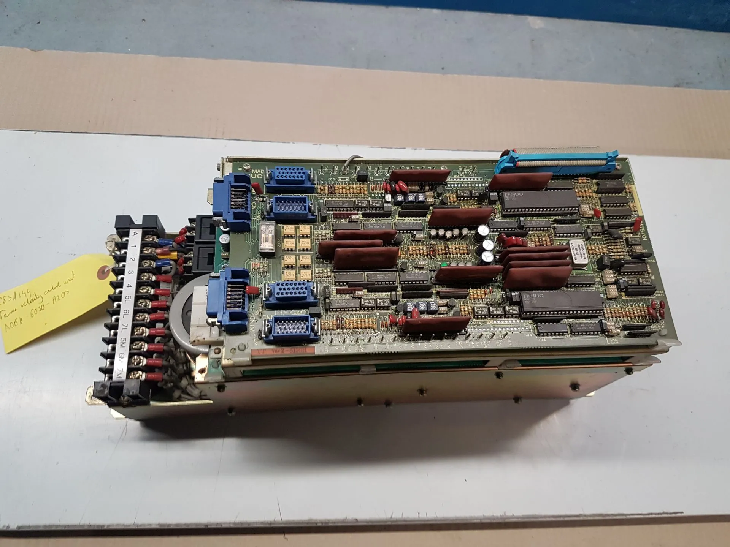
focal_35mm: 26
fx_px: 548
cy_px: 274
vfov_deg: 53.1
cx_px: 365
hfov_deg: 67.3
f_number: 1.7
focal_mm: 4.2
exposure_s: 1/50
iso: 125
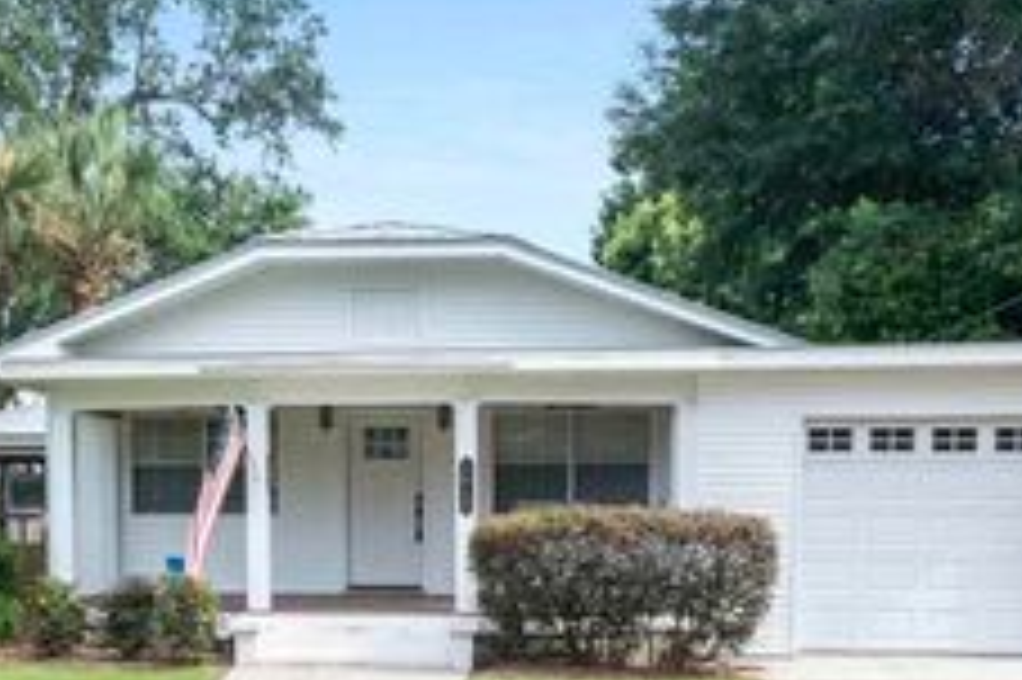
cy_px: 583
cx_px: 347
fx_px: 1248
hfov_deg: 43.9
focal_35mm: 44
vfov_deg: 29.5
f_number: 10
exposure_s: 1/1250
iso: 3200
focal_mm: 20
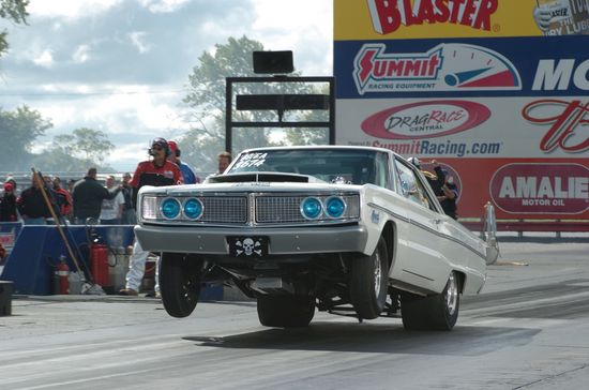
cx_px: 294
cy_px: 195
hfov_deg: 11.8
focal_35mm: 174
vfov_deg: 7.9
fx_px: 2840
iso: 200
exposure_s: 1/250
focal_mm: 116
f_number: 11
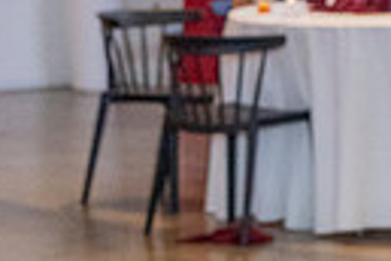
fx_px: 2737
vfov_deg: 5.4
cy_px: 508
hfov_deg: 8.1
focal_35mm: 252
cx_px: -12
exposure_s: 1/200
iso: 3200
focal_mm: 56
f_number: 4
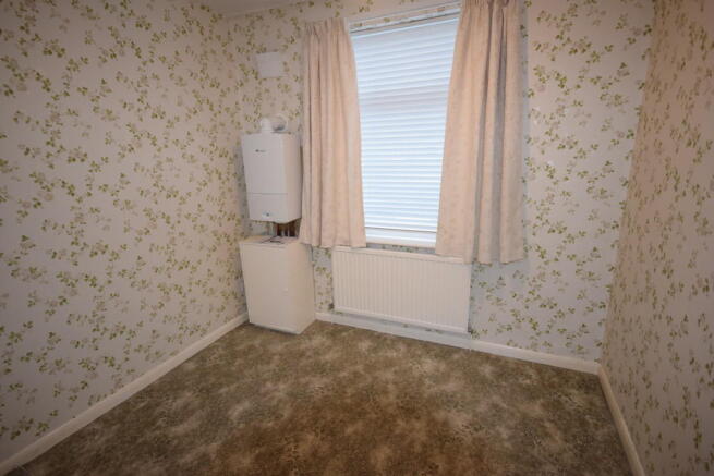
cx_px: 357
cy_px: 238
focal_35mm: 17
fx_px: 342
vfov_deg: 69.7
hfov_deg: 92.4
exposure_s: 1/60
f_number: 4.2
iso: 1000
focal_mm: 11.5
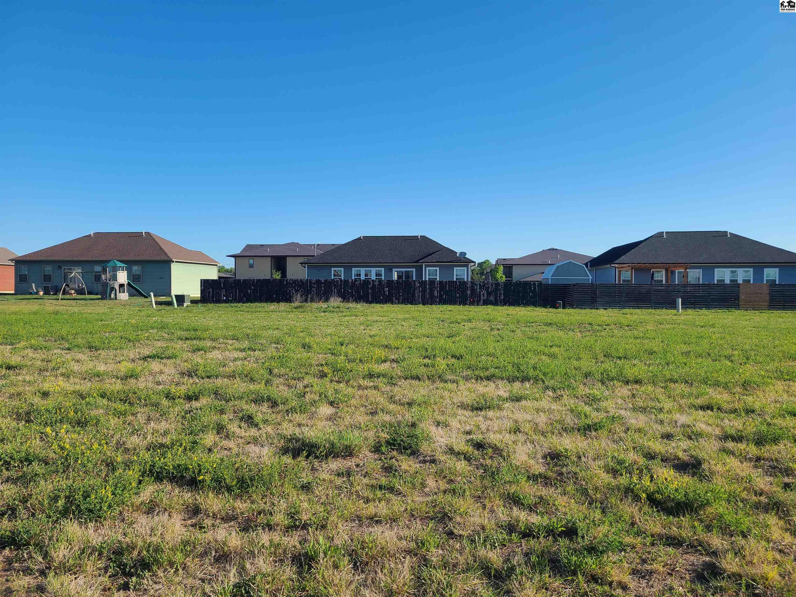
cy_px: 298
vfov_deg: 53.1
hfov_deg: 67.3
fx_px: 598
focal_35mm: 26
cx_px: 398
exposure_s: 1/1834
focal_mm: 5.4
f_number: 1.8
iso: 40
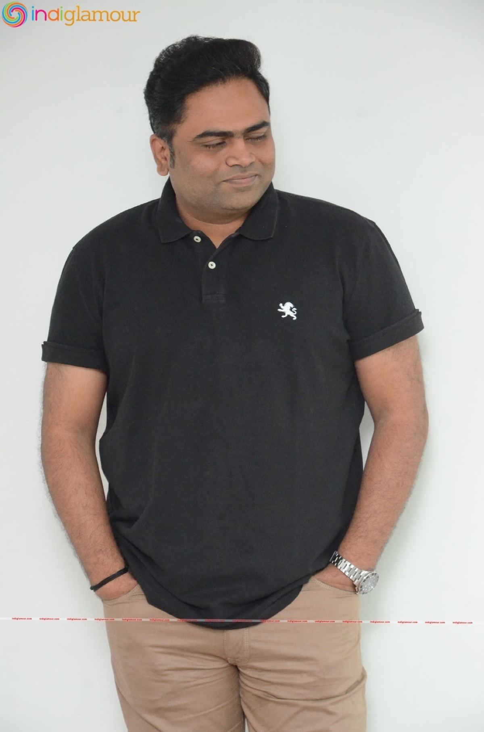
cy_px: 366
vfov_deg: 16.1
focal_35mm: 128
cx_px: 242
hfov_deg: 10.7
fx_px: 2584
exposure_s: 1/125
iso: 4000
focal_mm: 85
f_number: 5.6
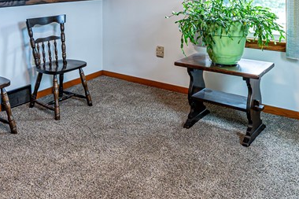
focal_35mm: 40
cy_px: -18
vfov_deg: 30.1
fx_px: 332
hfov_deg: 48.1
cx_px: 114
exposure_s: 1/40
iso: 2500
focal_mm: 14
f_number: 8
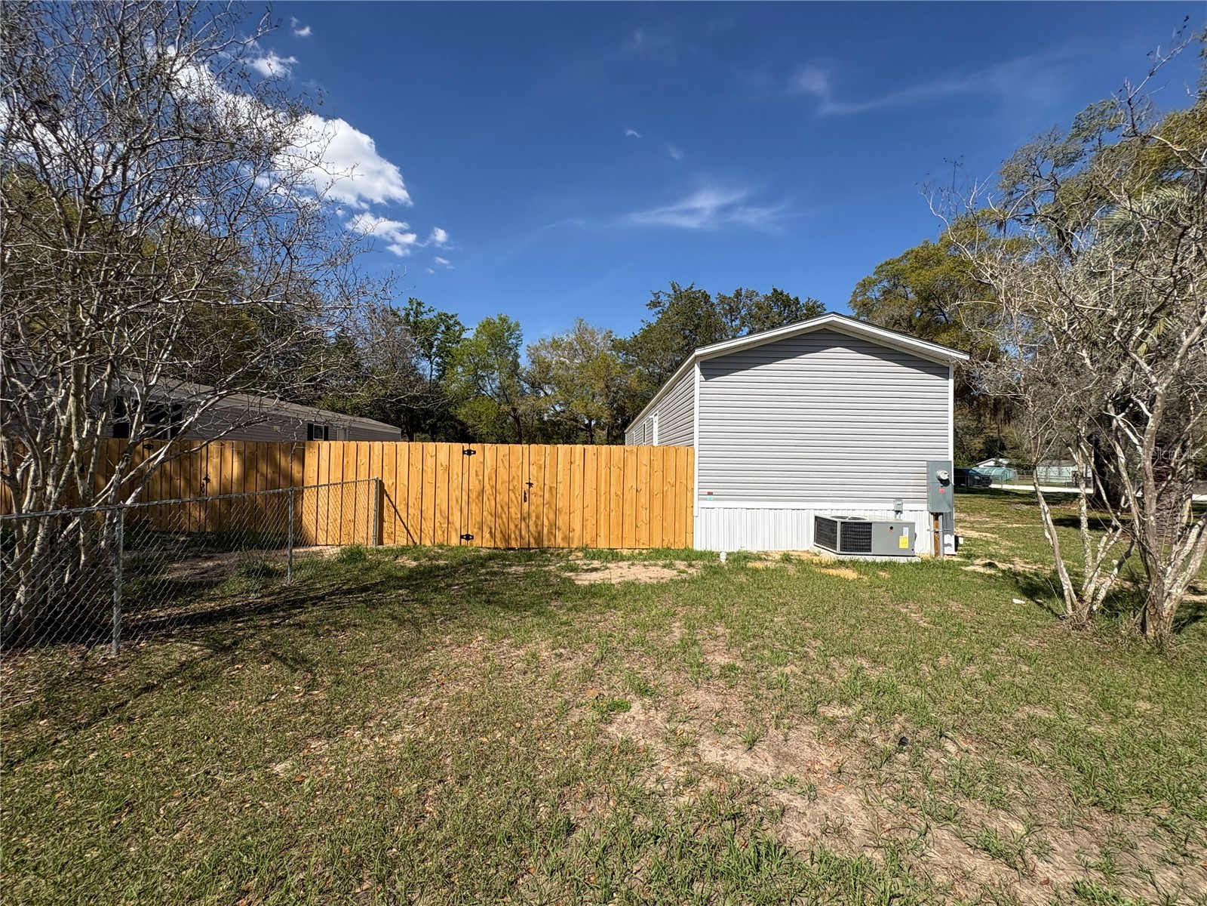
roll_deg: -0.5
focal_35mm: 14
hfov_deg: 102.1
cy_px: 453
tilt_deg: +4.1
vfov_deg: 85.7
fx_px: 488
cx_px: 604
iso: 50
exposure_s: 1/2674
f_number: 2.2
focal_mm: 2.22
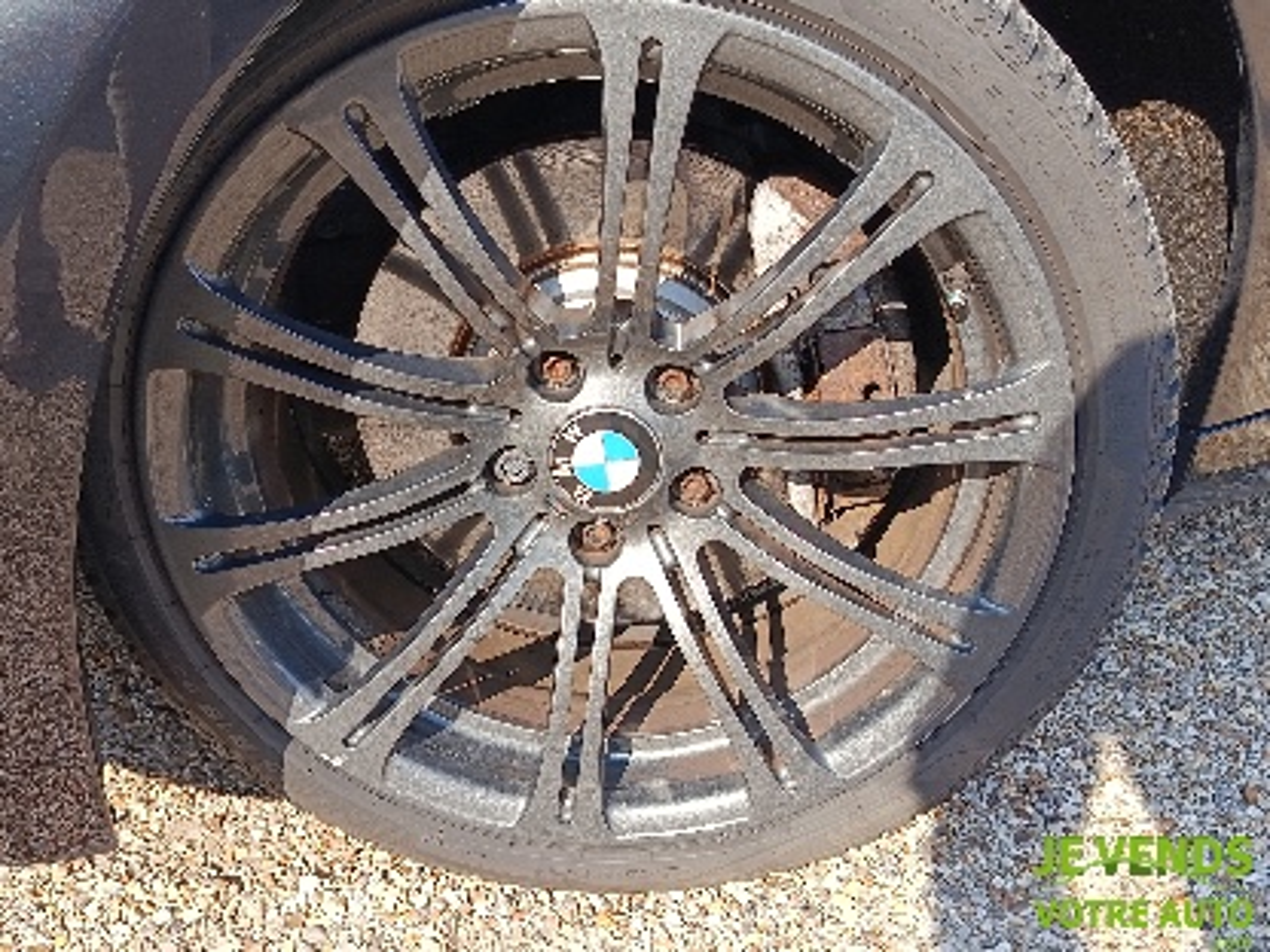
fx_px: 1137
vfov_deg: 45.4
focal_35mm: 31
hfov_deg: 58.4
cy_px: 476
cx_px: 635
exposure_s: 1/179
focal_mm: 5.24
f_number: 1.7
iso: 50
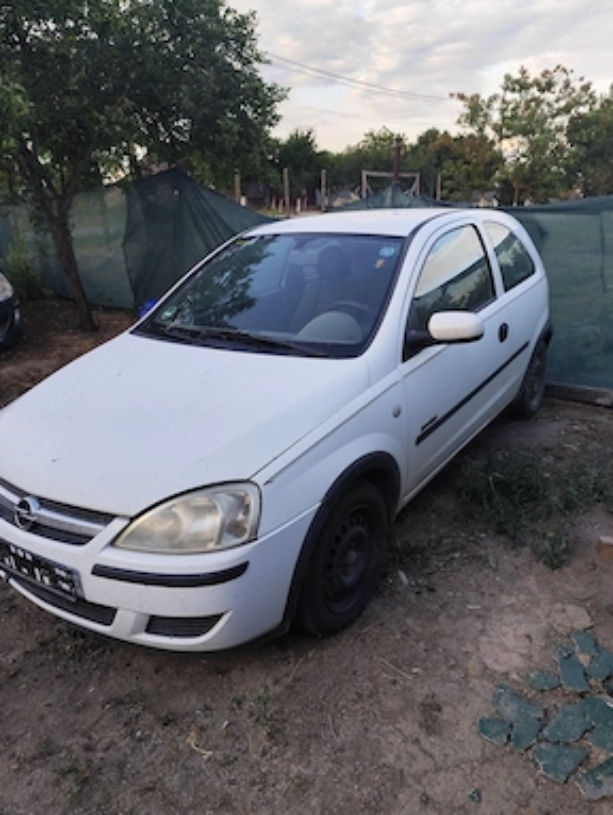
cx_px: 313
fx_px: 566
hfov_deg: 56.9
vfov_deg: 71.5
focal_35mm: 24
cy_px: 415
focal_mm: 6.14
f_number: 1.65
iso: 50
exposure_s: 1/205
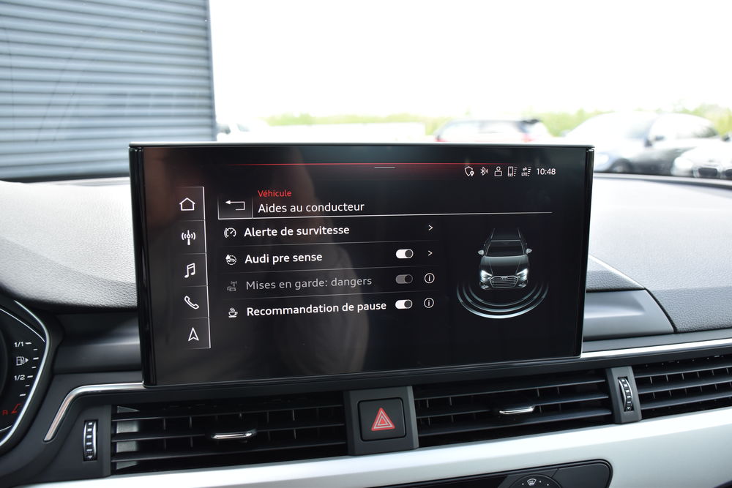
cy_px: 244
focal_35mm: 30
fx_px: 610
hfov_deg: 61.9
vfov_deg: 43.6
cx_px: 366
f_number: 5
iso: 400
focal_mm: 20
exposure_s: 1/100
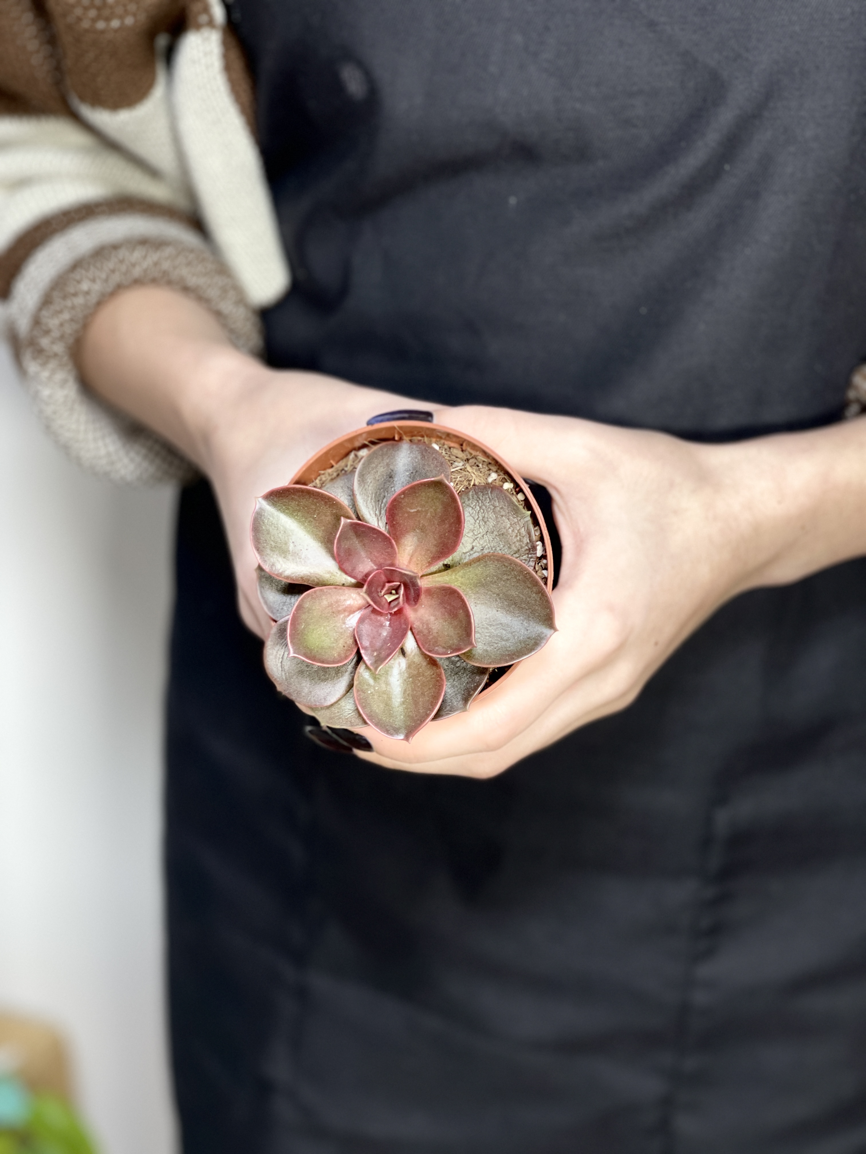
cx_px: 433
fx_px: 2135
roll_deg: +2.2
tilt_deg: -34.7
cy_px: 577
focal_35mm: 64
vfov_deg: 30.3
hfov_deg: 22.9
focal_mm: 7.5
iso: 125
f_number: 2.2
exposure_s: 1/33
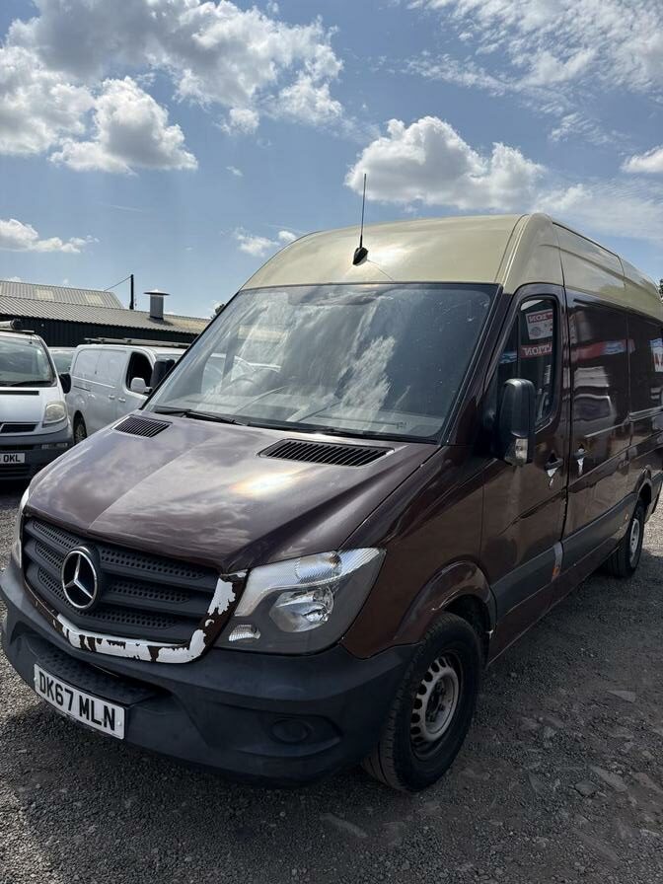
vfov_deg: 67.3
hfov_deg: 53.1
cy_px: 442
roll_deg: +4.4
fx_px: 664
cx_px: 332
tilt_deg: +0.0
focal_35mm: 26
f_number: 1.6
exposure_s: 1/5814
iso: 50
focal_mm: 5.96
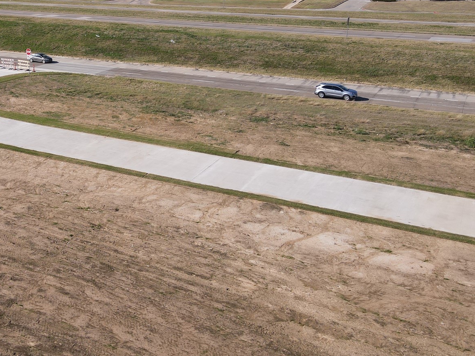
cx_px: 67
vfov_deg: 34.0
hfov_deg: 41.9
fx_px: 576
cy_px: 111
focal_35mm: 42
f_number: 2.8
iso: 100
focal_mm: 4.5
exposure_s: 1/725
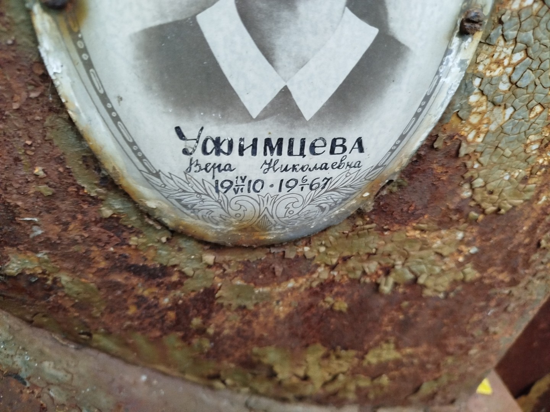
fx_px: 381
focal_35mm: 24
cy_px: 206
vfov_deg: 56.8
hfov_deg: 71.6
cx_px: 275
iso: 640
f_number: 1.7
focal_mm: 5.31
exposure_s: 1/33
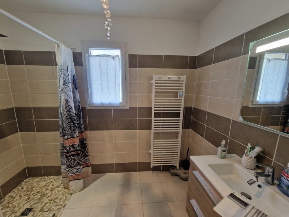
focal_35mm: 13
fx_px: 109
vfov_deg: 89.9
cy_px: 108
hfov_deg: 106.2
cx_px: 144
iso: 160
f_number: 2.2
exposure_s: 1/50
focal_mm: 2.2
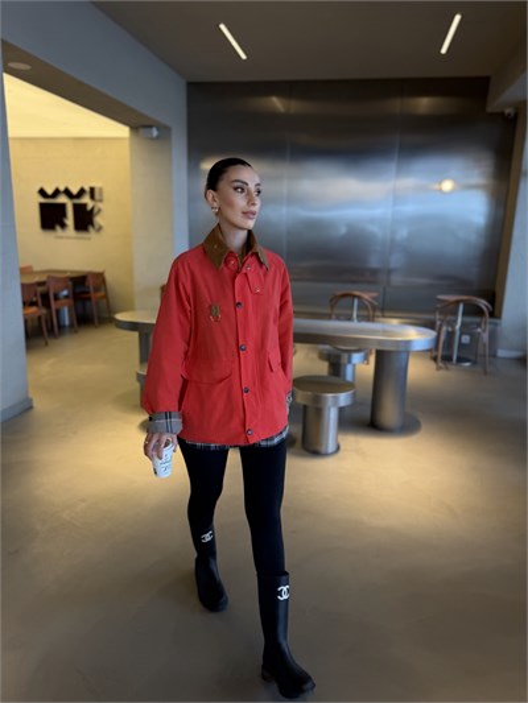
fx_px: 488
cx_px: 264
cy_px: 352
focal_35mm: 24
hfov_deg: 56.8
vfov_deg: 71.6
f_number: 1.78
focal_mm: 6.76
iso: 80
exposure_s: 1/100
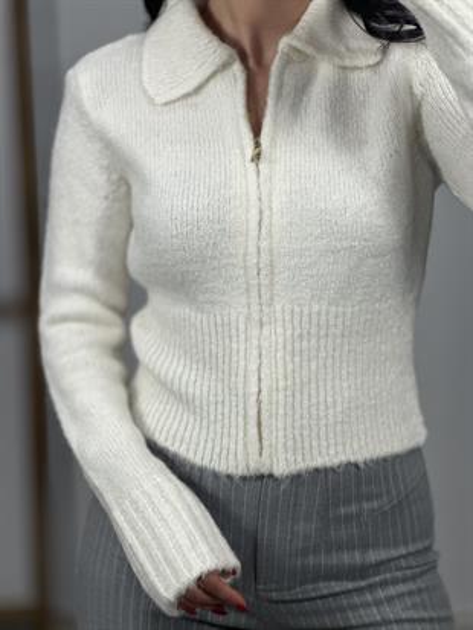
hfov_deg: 19.1
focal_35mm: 77
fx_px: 1402
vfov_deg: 25.3
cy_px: 315
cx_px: 236
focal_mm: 9
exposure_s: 1/100
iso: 80
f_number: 2.8
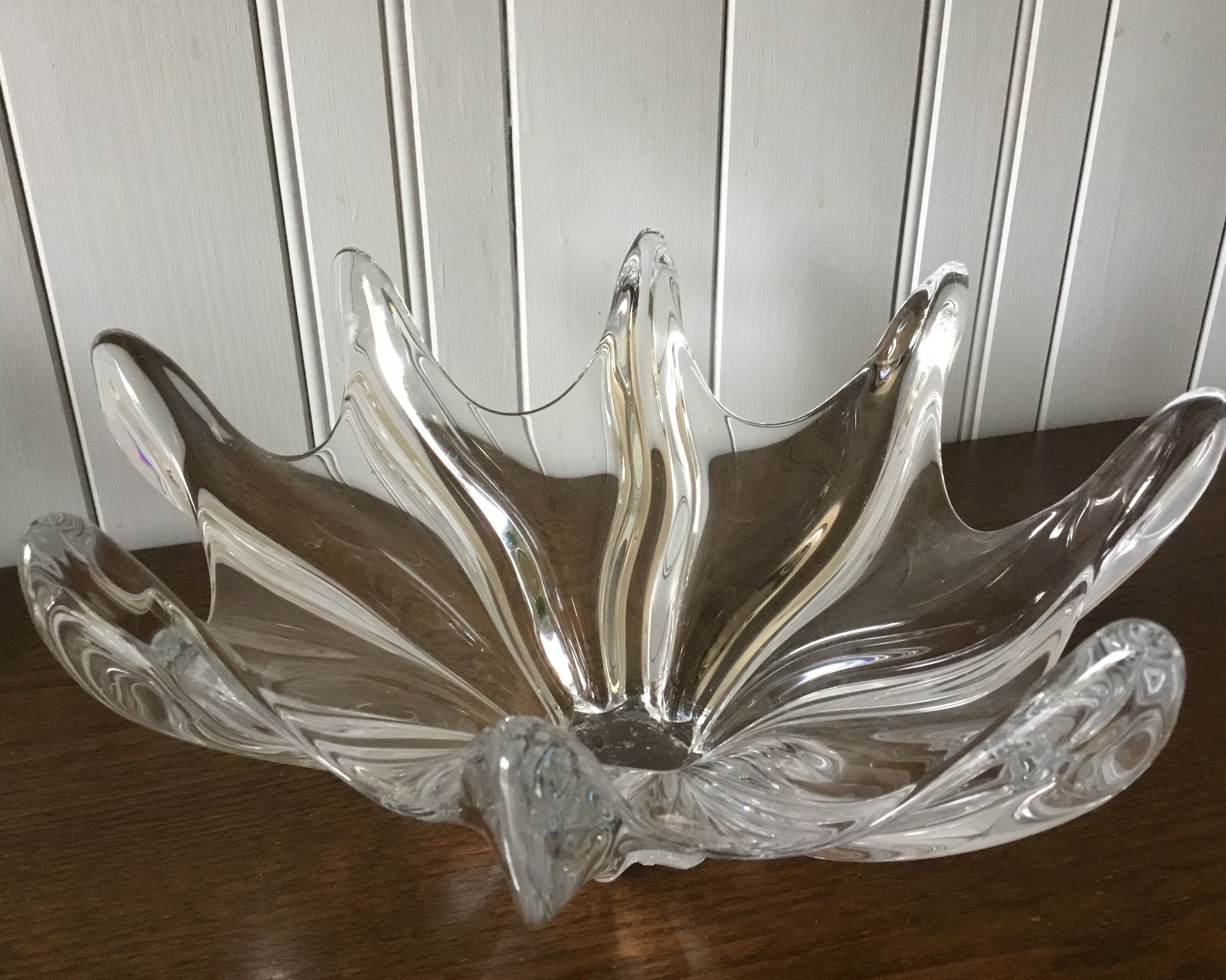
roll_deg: -1.9
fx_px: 1197
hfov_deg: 54.2
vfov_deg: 44.5
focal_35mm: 33
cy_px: 490
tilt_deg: -27.6
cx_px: 642
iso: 200
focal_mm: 3.3
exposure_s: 1/25
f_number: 2.4
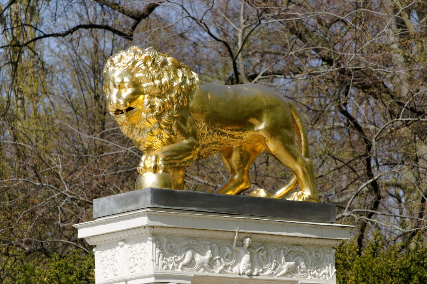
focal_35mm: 202
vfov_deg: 6.8
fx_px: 2399
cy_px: 142
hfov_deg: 10.2
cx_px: 214
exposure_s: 1/1250
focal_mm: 135
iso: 200
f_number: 5
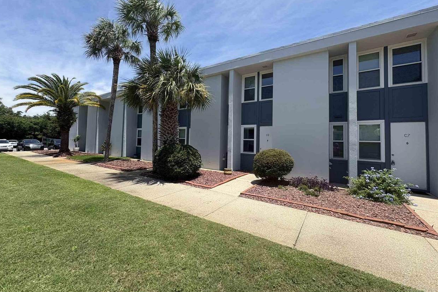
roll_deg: -0.6
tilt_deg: +3.6
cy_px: 133
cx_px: 215
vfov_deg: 77.1
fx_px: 182
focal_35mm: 15
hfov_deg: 100.4
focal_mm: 2.22
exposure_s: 1/1126
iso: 40
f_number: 2.2
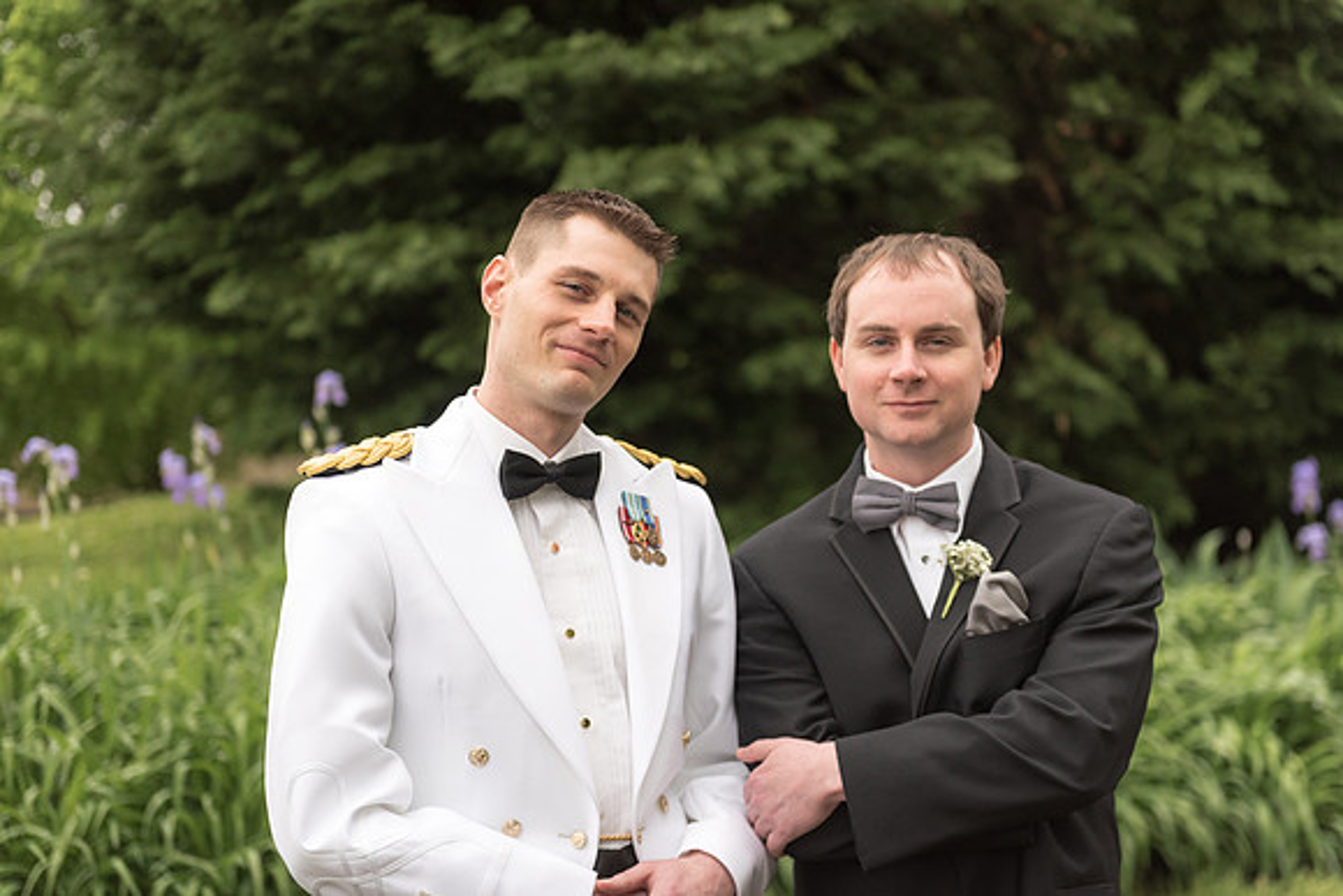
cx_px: 672
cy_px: 448
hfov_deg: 28.8
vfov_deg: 19.5
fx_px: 2612
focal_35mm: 70
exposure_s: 1/4000
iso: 560
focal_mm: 70
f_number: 2.8
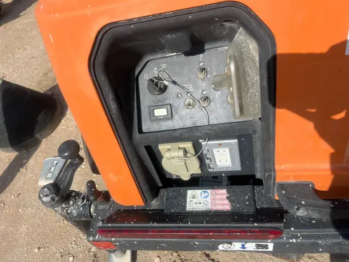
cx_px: 174
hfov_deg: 67.3
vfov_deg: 53.1
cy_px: 131
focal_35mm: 26
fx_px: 262
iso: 50
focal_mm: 5.1
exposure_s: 1/4310
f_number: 1.6
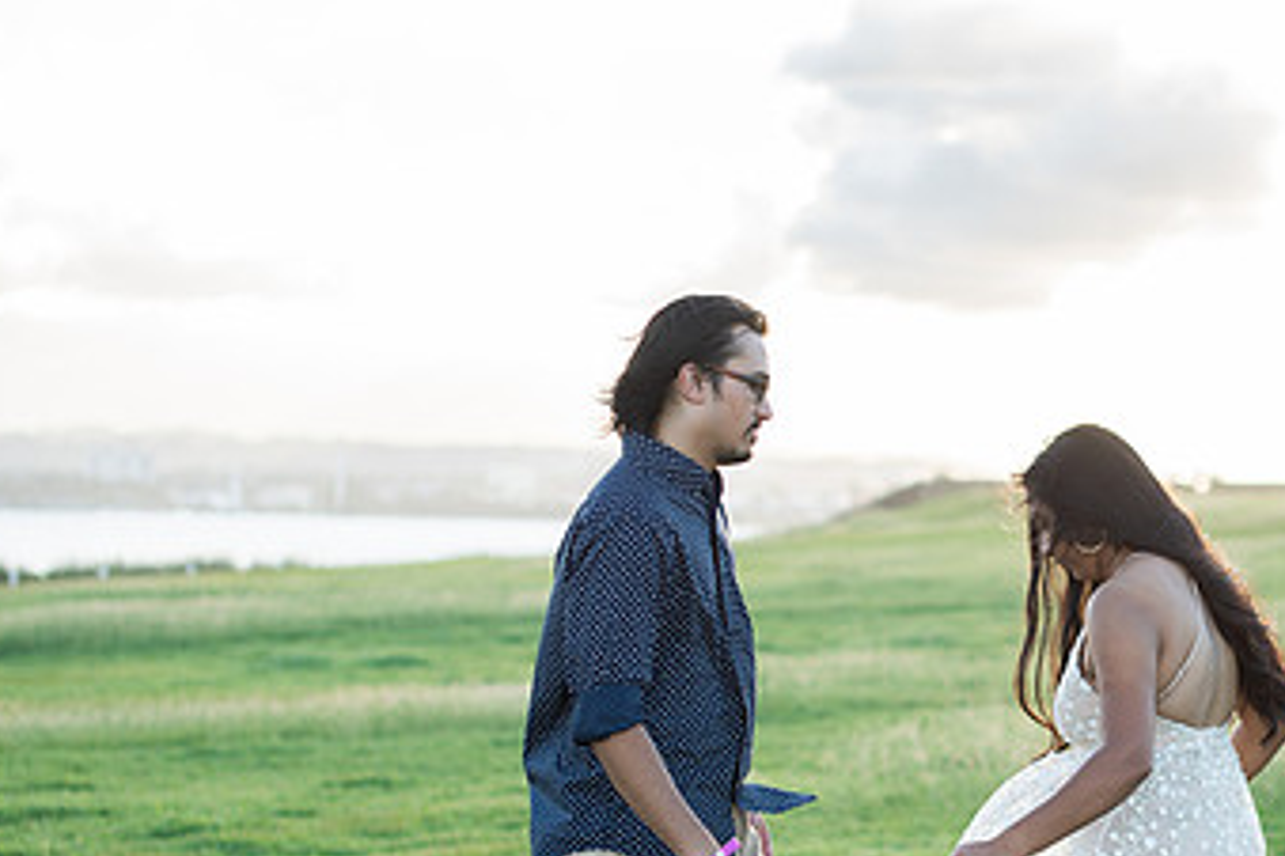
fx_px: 3462
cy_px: 606
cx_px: 1005
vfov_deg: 14.1
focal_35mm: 97
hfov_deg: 20.8
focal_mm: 50
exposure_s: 1/640
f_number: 2.2
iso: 100
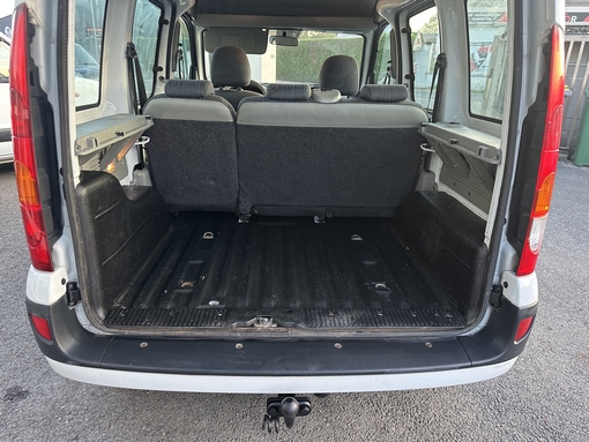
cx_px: 294
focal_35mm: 24
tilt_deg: -22.1
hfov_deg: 71.6
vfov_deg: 56.9
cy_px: 221
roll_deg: -2.1
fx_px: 409
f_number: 1.78
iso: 320
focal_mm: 6.86
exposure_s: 1/60
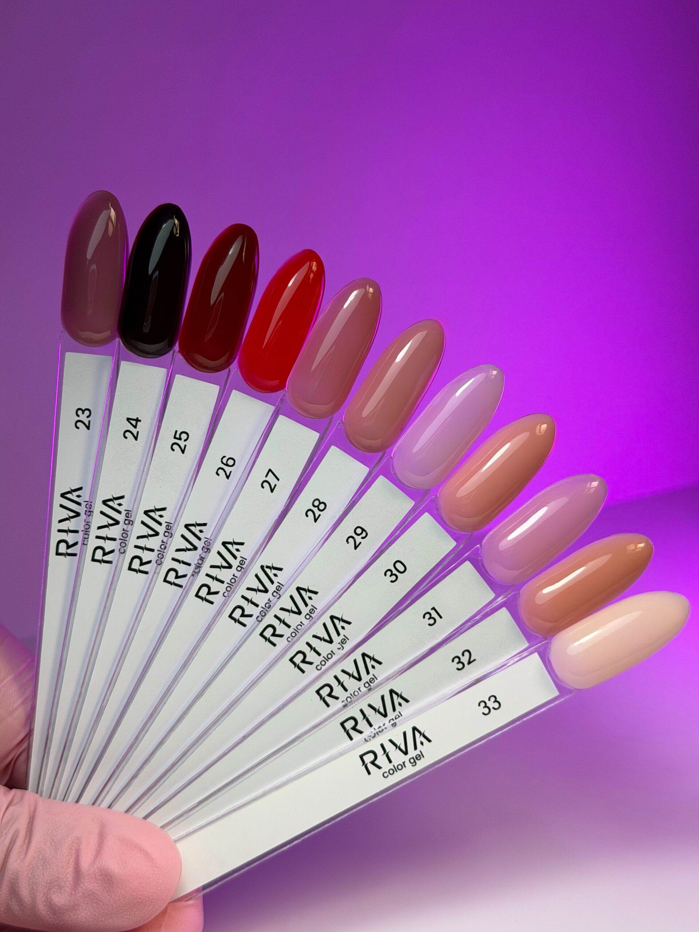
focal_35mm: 48
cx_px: 350
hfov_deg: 30.3
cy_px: 466
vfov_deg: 39.7
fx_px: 1292
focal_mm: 6.76
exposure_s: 1/951
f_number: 1.78
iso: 64
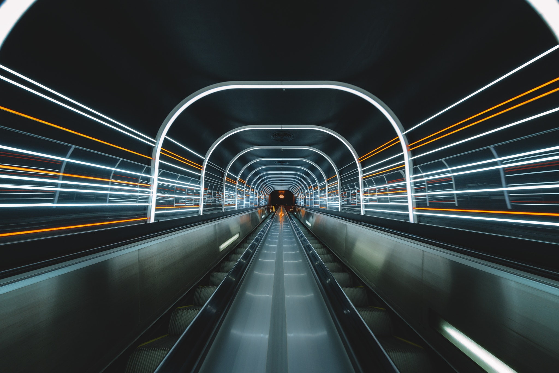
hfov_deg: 112.6
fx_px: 186
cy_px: 186
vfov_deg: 90.0
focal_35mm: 12
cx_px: 280
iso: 400
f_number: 5.6
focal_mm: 12
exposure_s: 1/50
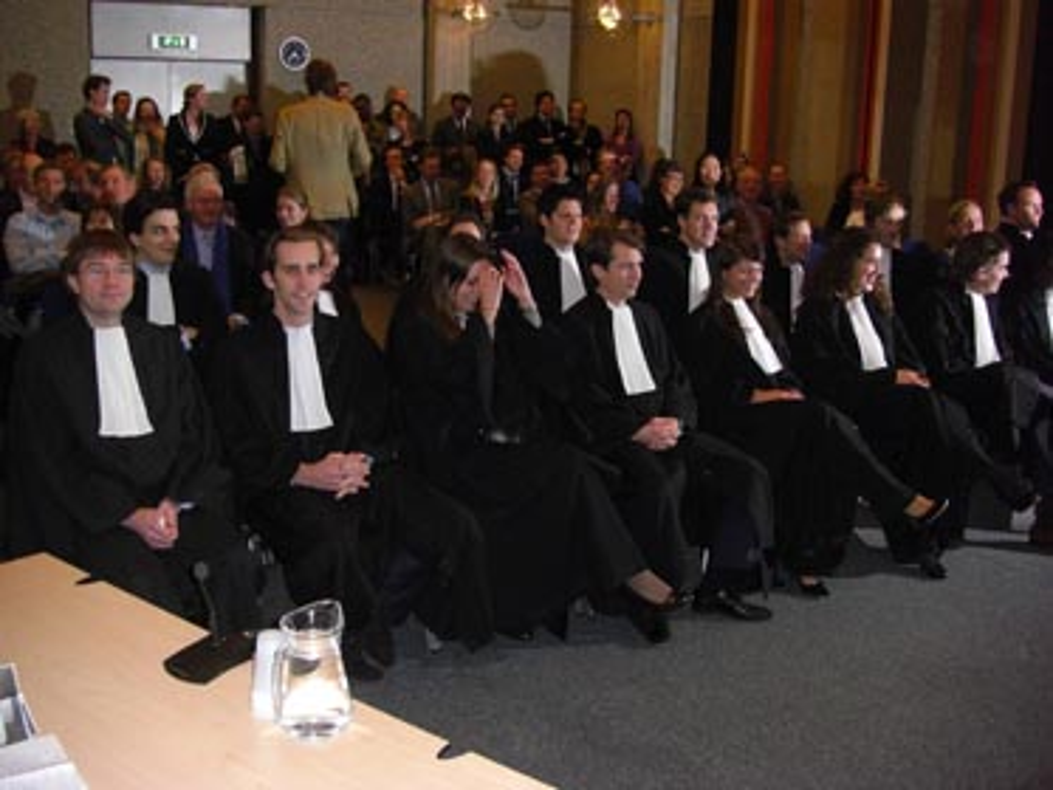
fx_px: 1156
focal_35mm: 38
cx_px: 526
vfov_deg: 37.7
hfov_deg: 49.0
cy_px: 395
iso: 250
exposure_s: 1/160
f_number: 3.4
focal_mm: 6.3
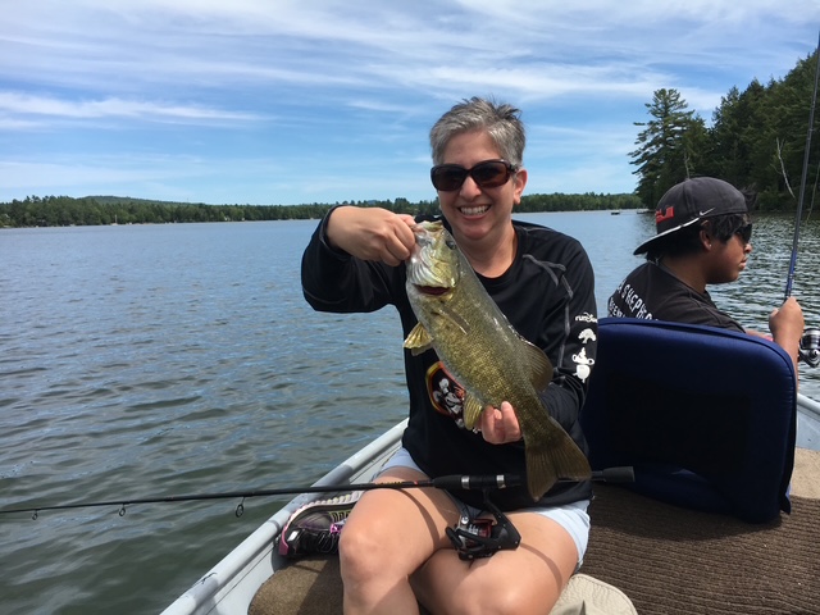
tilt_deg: -6.9
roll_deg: +1.1
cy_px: 308
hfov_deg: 61.7
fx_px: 687
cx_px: 410
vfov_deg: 48.2
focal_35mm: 29
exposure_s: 1/1451
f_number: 2.2
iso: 25
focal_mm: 4.15
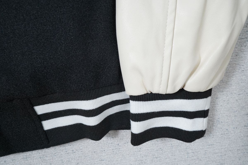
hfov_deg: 54.4
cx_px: 124
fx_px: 241
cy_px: 82
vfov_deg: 37.9
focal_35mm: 35
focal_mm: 35
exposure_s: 1/100
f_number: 10
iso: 1600
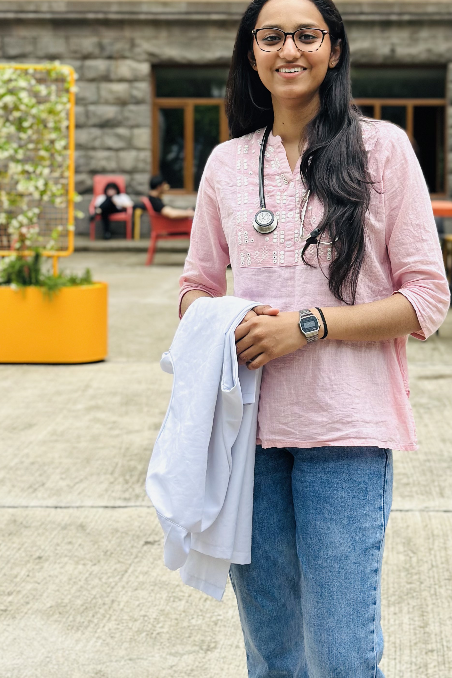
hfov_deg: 18.9
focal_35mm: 72
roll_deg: -0.7
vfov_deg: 27.8
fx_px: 1356
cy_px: 197
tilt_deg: -0.9
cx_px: 308
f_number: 1.78
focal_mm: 6.86
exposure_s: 1/1009
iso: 80
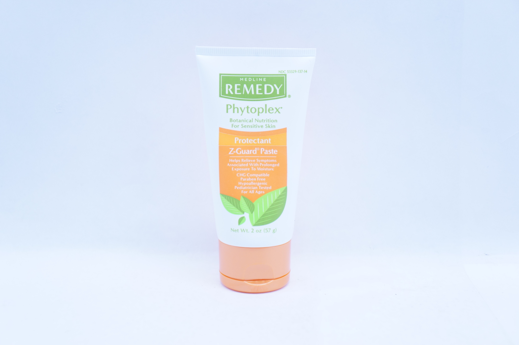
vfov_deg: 19.7
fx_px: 994
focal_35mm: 69
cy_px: 172
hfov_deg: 29.3
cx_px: 260
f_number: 5
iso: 800
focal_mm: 46
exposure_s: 1/160
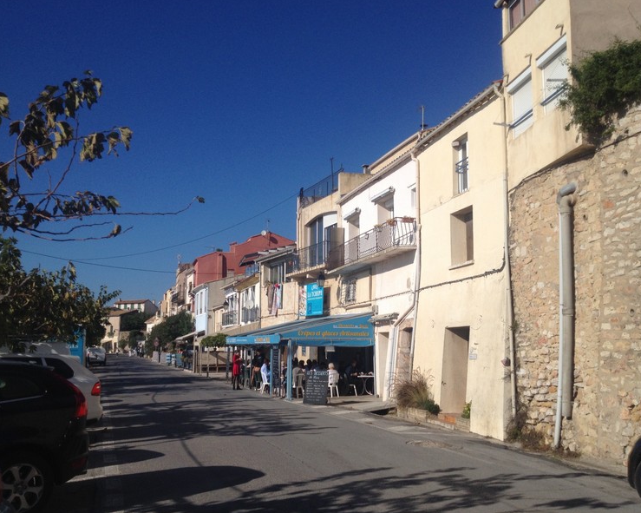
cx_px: 303
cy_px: 255
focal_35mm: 37
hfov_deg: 49.1
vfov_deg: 40.1
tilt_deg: +5.6
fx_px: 702
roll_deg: -0.5
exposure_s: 1/3953
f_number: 2.4
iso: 50
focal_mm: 4.28
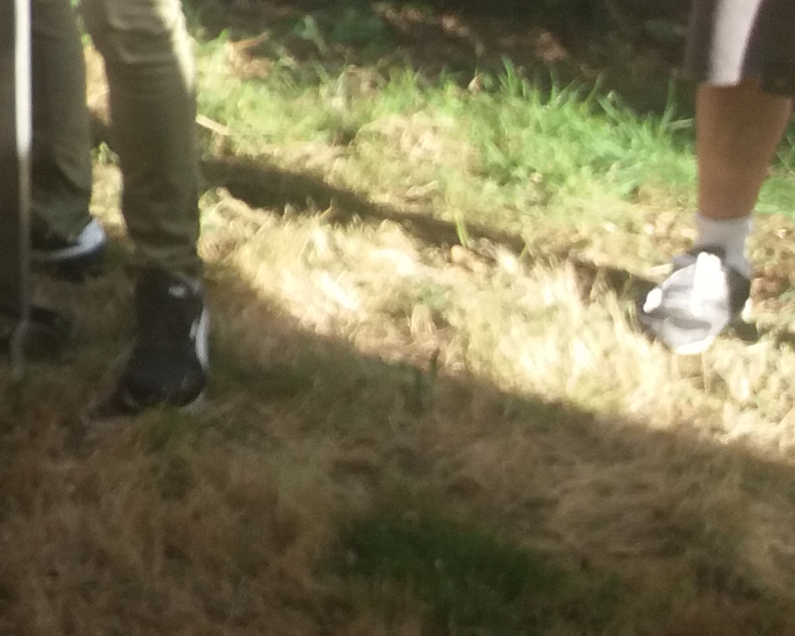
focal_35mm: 106
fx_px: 2494
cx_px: -557
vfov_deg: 13.7
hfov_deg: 15.9
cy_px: -315
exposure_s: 1/178
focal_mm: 3.7
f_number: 1.9
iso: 64
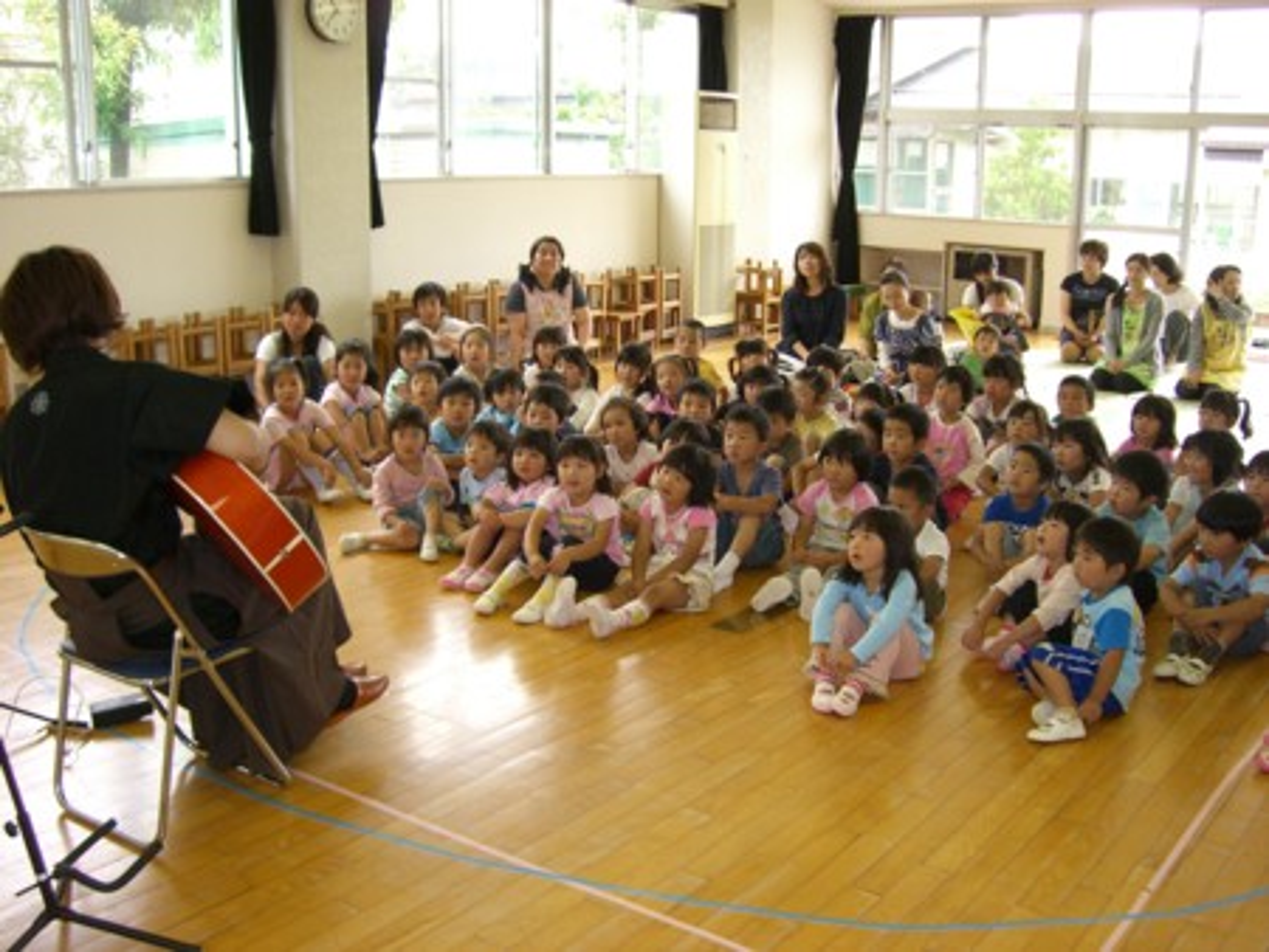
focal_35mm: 38
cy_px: 476
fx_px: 1394
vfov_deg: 37.8
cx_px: 634
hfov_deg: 49.0
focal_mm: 6.2
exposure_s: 1/60
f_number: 2.7
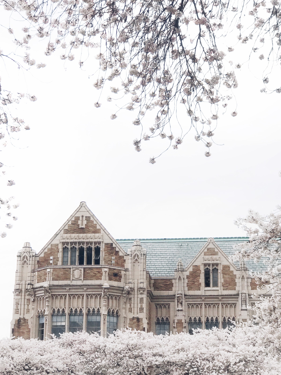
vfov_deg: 23.8
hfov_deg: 18.0
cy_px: 184
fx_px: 887
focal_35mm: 82
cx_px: 132
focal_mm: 6.6
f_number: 2.8
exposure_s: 1/606
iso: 20
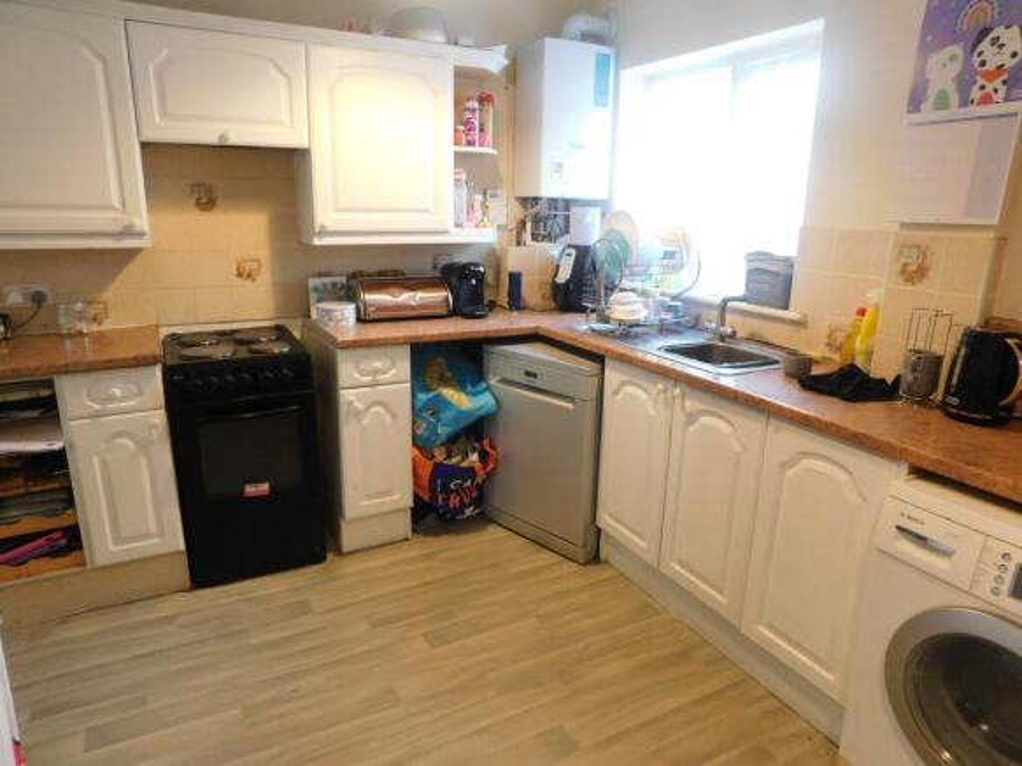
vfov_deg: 58.9
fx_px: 679
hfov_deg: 73.9
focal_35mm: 23
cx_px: 511
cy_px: 383
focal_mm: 4
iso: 400
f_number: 3
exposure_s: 1/20
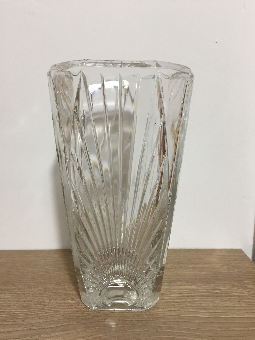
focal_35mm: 29
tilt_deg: -9.7
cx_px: 128
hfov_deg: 48.2
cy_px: 170
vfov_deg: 61.7
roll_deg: -0.2
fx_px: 285
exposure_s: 1/33
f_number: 2.2
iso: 100
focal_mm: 4.15
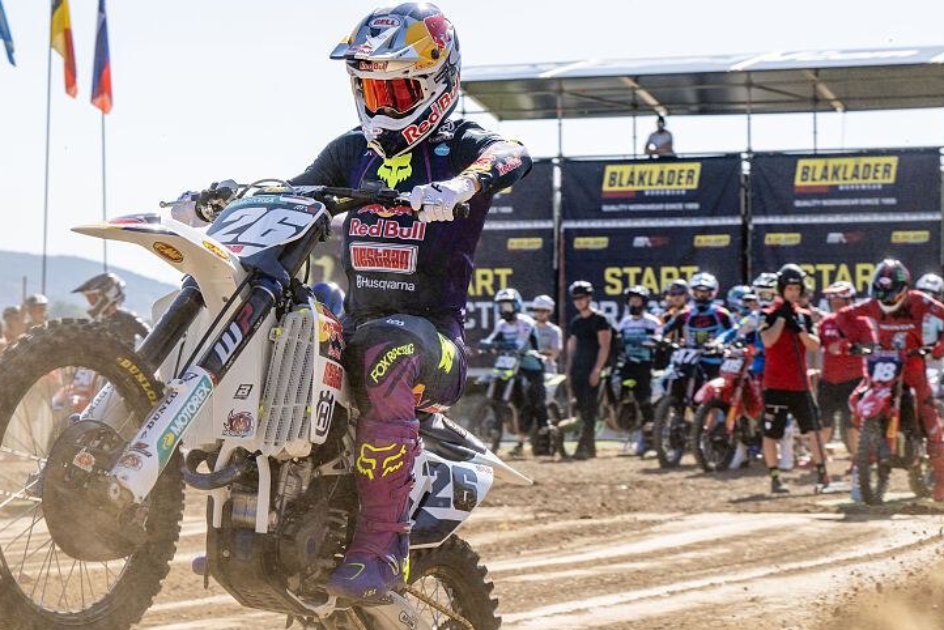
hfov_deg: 17.1
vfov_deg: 11.4
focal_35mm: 120
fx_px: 3148
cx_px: 445
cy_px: 403
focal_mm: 70
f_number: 6.3
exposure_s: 1/1000
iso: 320
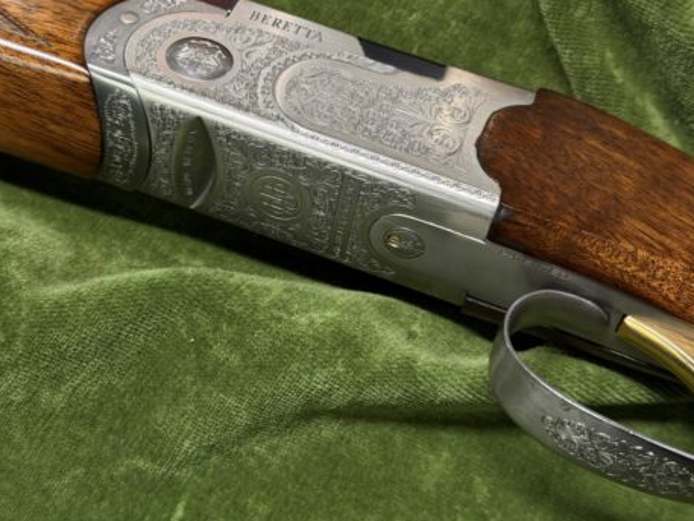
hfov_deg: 30.7
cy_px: 204
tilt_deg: -68.2
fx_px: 1263
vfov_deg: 23.3
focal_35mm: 63
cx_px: 339
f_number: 1.78
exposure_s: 1/33
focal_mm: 6.76
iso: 500
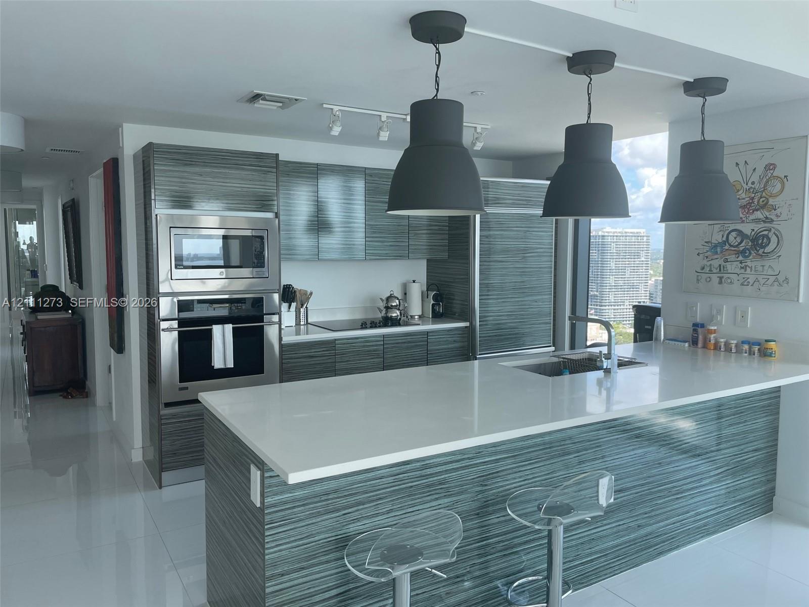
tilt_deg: -5.2
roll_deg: +0.3
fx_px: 608
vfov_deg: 53.1
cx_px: 404
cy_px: 304
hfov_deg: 67.3
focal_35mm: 26
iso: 32
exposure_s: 1/369
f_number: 1.6
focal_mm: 4.2
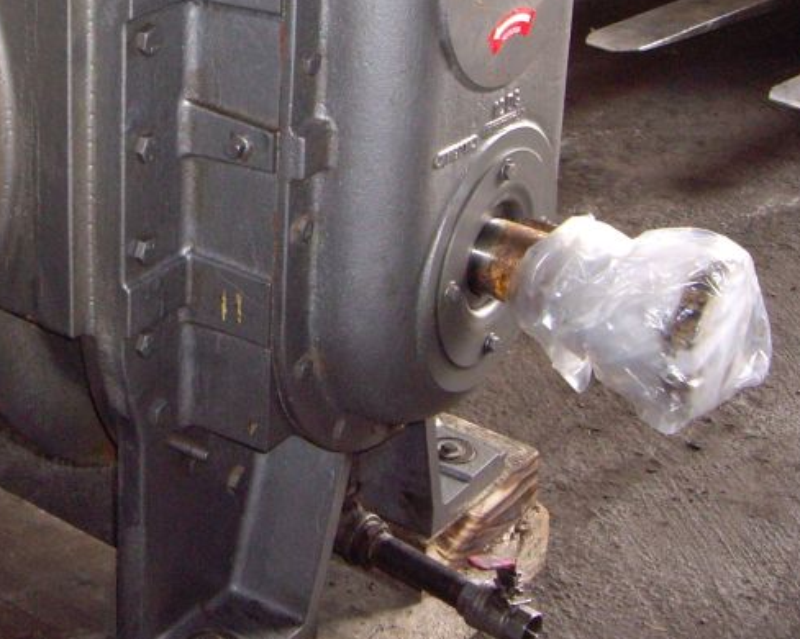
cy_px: 33
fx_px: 1799
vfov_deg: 19.7
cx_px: 123
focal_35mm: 76
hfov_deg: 24.5
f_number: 2.7
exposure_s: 1/40
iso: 200
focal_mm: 6.2
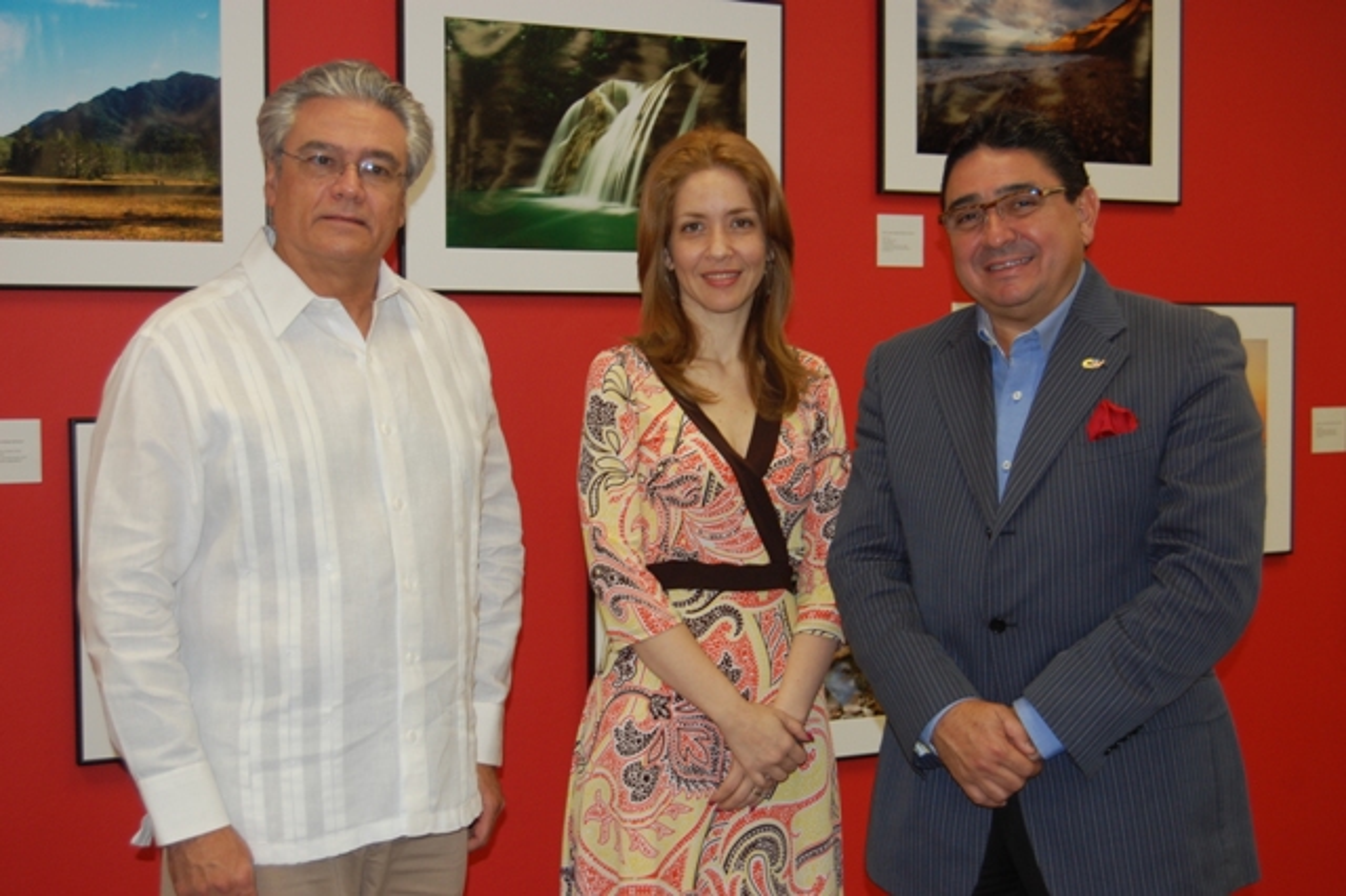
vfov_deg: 26.5
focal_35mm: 51
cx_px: 673
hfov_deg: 38.9
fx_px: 1906
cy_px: 448
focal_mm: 34
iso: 400
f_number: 4.5
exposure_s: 1/60
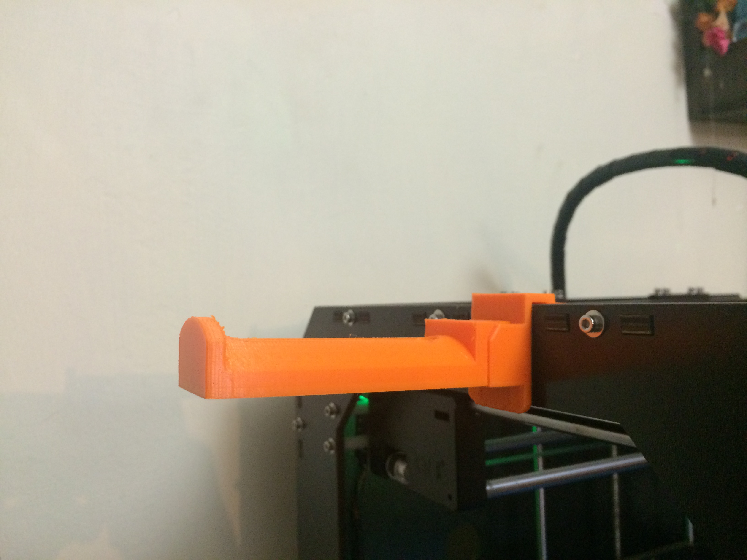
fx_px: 626
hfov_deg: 61.7
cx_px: 374
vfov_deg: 48.2
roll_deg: +3.1
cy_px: 280
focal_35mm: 29
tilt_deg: +0.9
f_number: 2.2
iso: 320
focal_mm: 4.15
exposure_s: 1/15
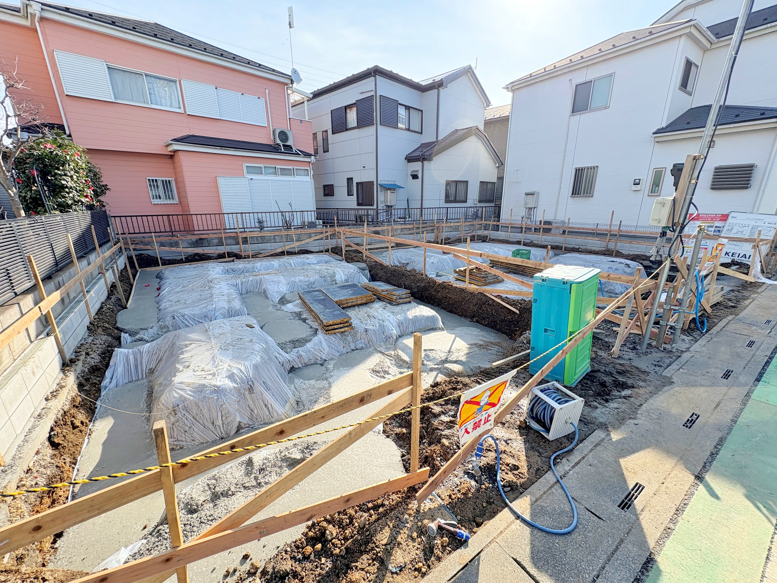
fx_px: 314
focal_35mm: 14
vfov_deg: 85.7
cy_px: 292
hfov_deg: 102.1
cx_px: 388
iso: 64
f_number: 2.2
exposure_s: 1/968
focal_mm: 2.22
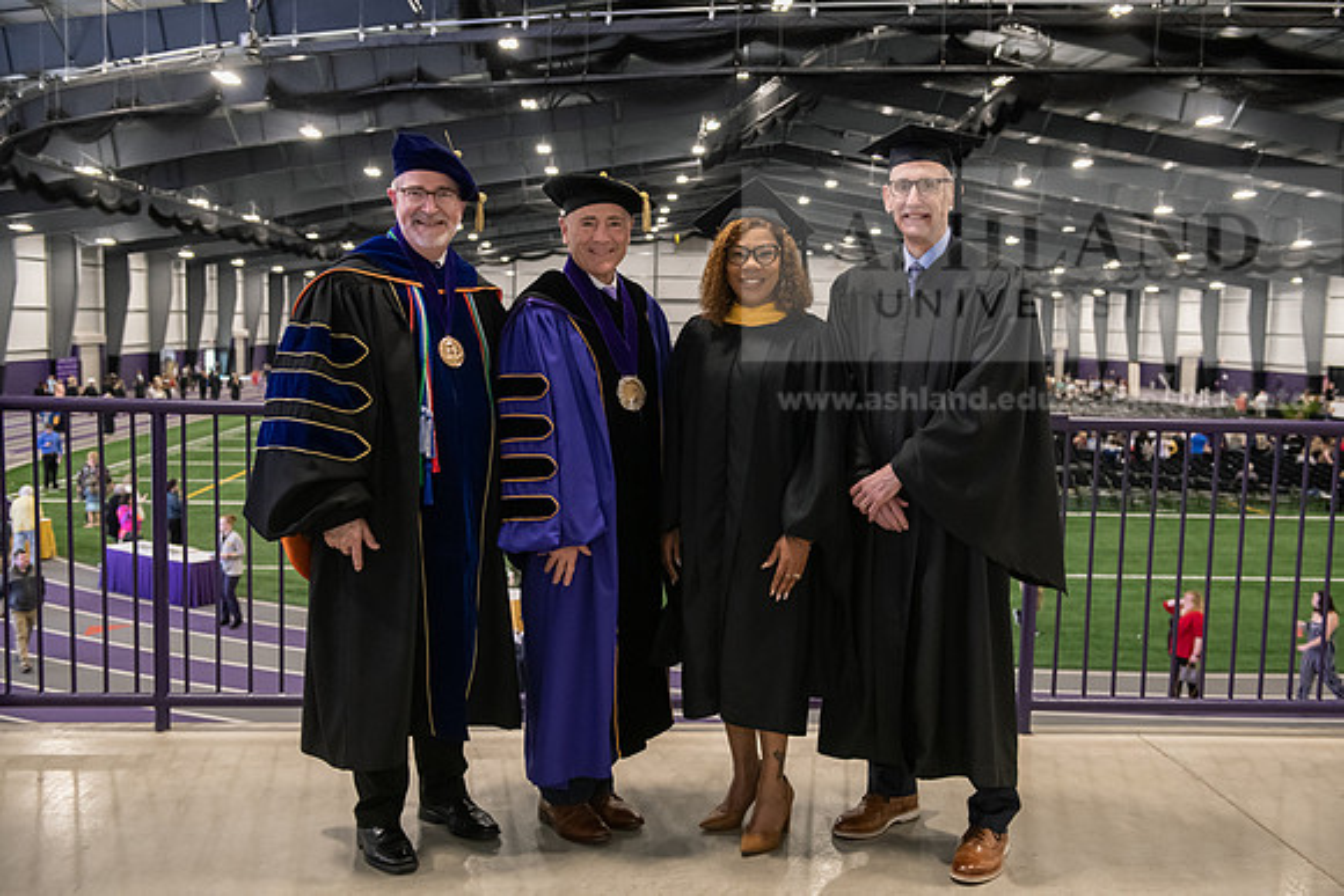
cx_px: 672
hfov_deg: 53.1
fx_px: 1344
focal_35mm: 36
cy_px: 448
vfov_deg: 36.9
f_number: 4
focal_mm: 36
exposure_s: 1/160
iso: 2500
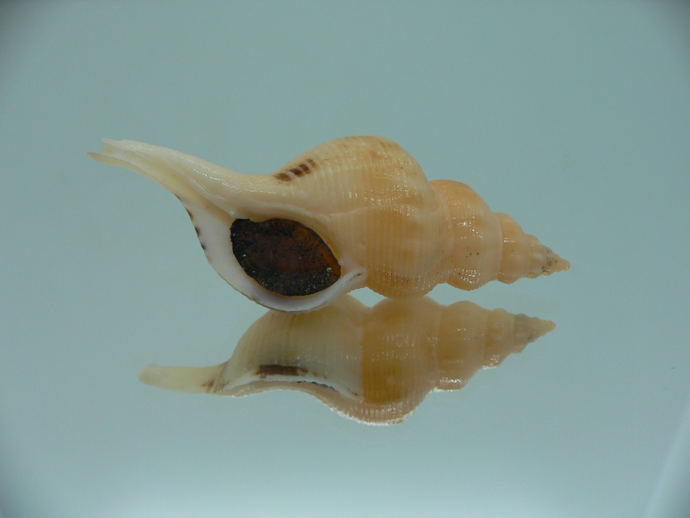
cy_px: 259
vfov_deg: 40.7
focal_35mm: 35
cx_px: 345
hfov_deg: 52.6
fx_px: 698
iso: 80
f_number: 2.8
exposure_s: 1/60
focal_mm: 4.6
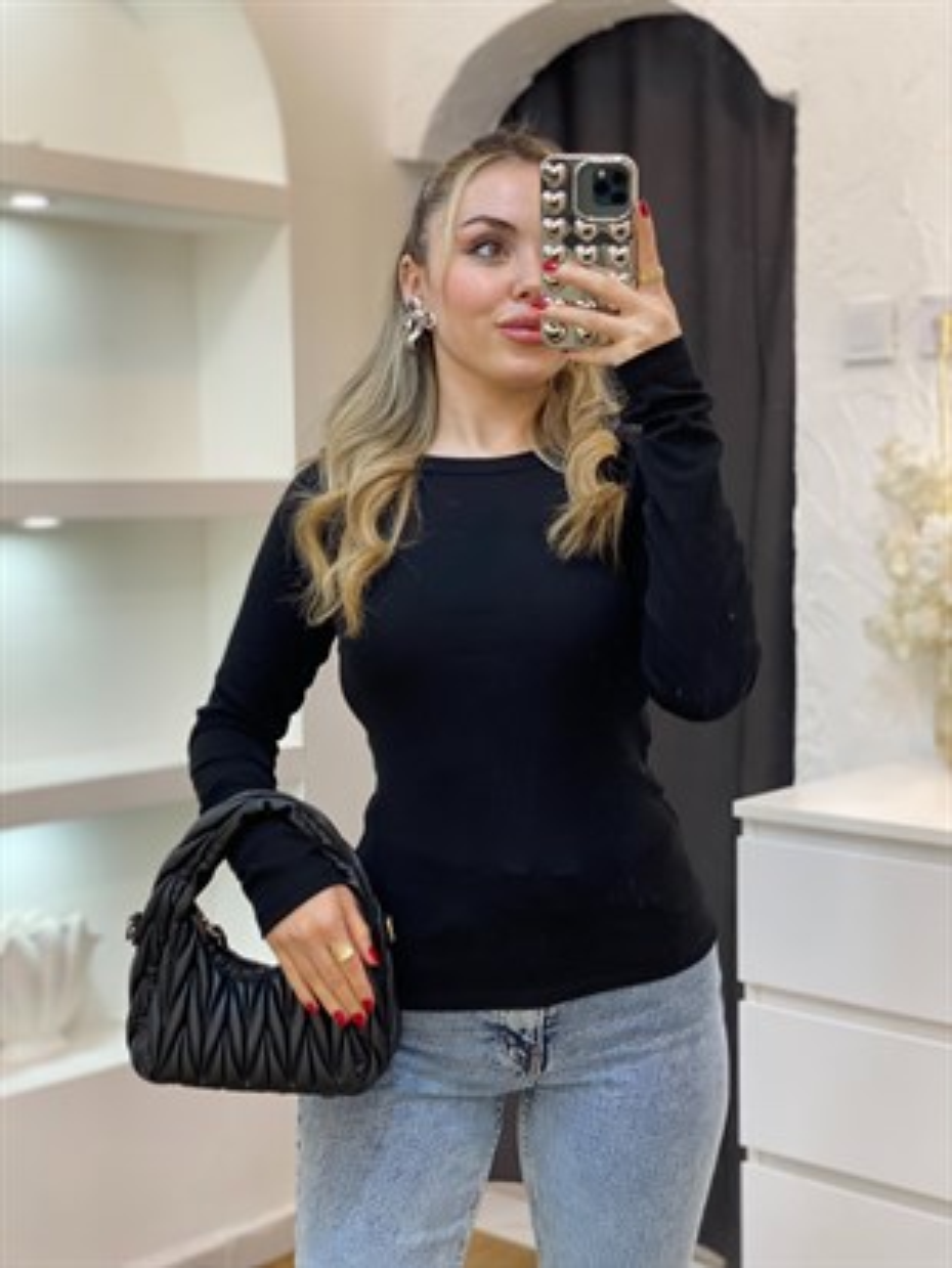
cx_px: 476
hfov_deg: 28.0
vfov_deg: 36.8
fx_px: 1906
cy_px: 634
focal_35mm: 52
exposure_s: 1/100
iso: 100
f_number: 2
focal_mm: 6
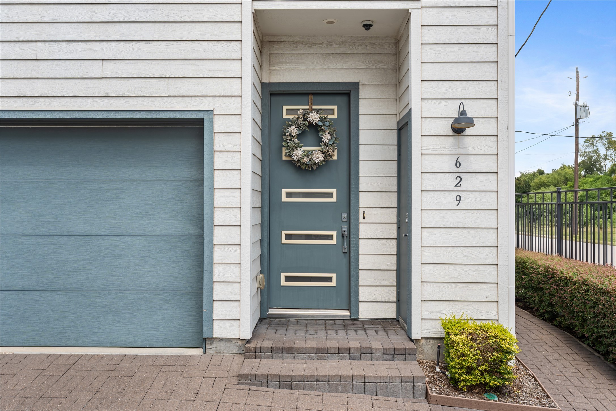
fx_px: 513
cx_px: 308
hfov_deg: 61.9
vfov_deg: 43.6
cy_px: 206
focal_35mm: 30
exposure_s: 1/200
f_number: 5.6
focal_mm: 30
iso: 100
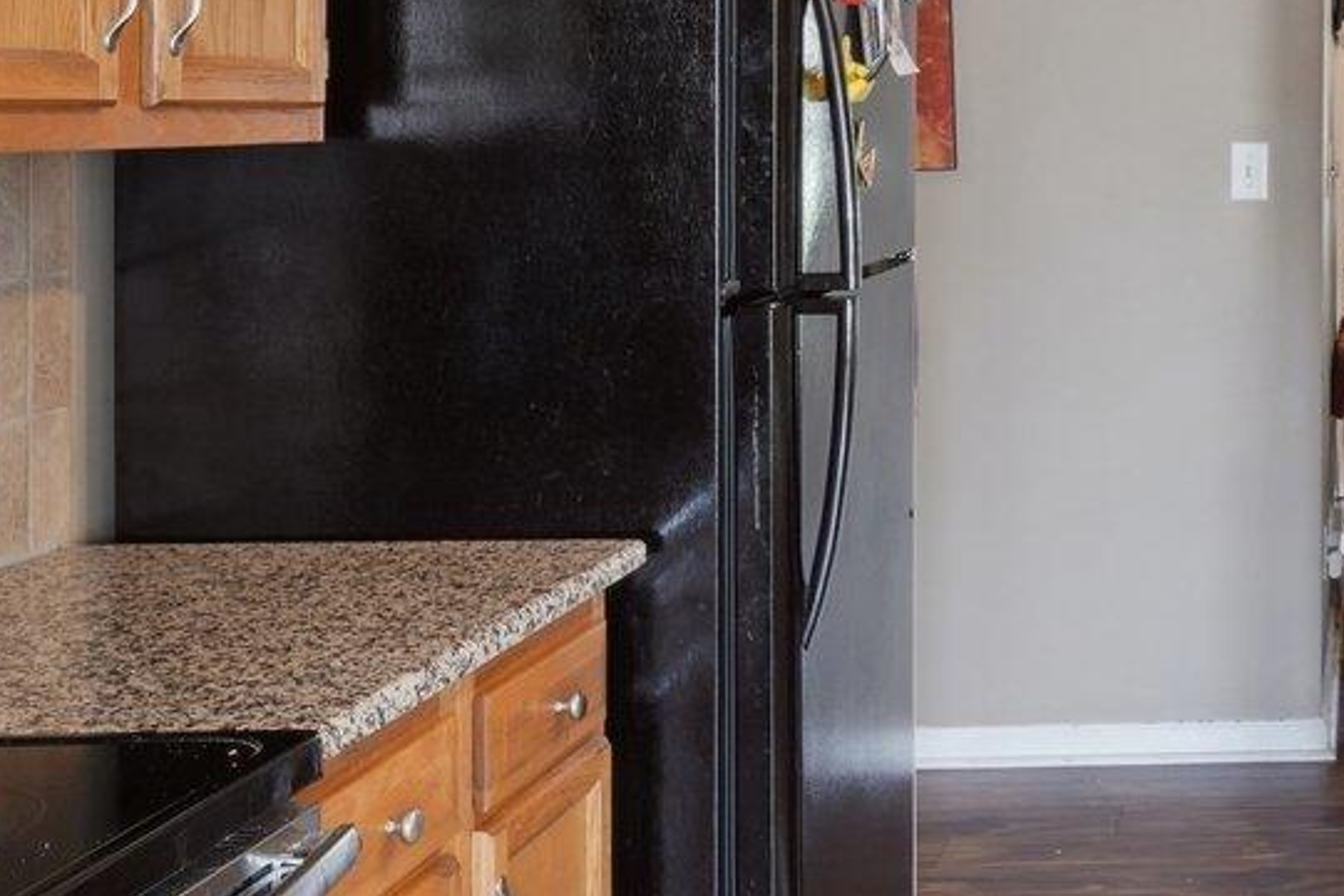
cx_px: 1558
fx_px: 1979
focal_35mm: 53
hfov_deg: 32.0
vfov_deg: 24.9
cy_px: 130
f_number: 11
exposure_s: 1/2.5
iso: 400
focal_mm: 14
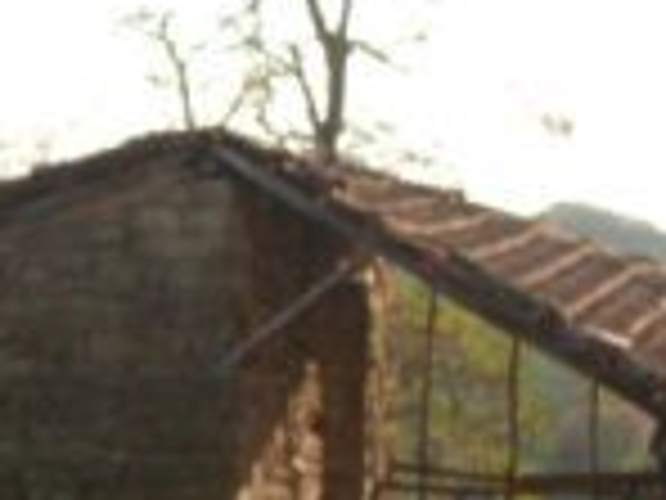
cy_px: 401
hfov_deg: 13.7
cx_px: 0
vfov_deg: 10.4
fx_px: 2732
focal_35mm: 142
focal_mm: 8.4
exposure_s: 1/1250
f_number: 3.3
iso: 200
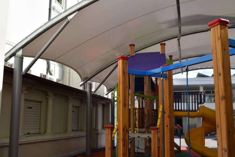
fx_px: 264
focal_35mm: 40
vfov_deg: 33.0
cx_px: 118
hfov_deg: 47.9
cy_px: 78
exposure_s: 1/400
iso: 200
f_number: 10
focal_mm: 27
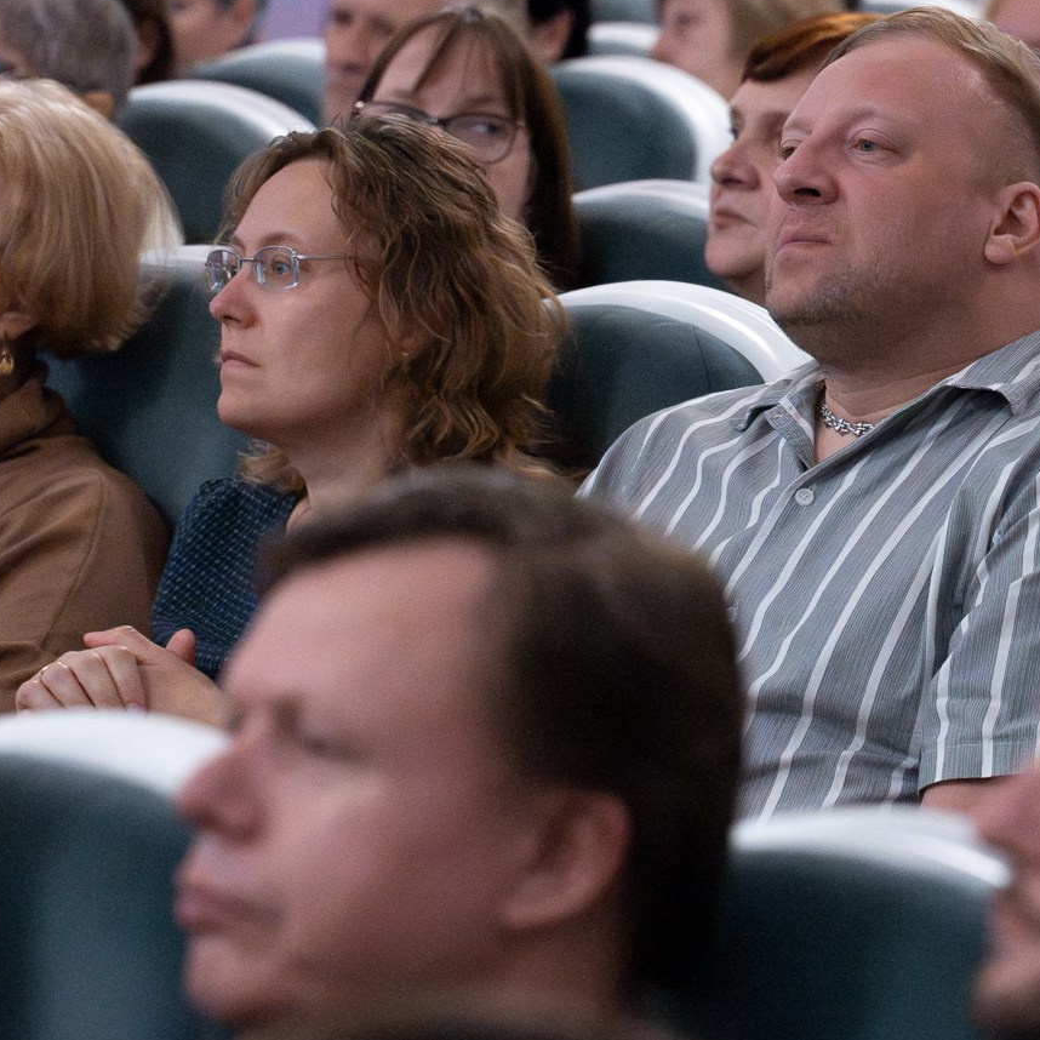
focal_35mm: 402
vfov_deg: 4.4
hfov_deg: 4.4
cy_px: 274
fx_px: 13664
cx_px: 912
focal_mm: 150
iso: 12800
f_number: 5.6
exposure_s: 1/250
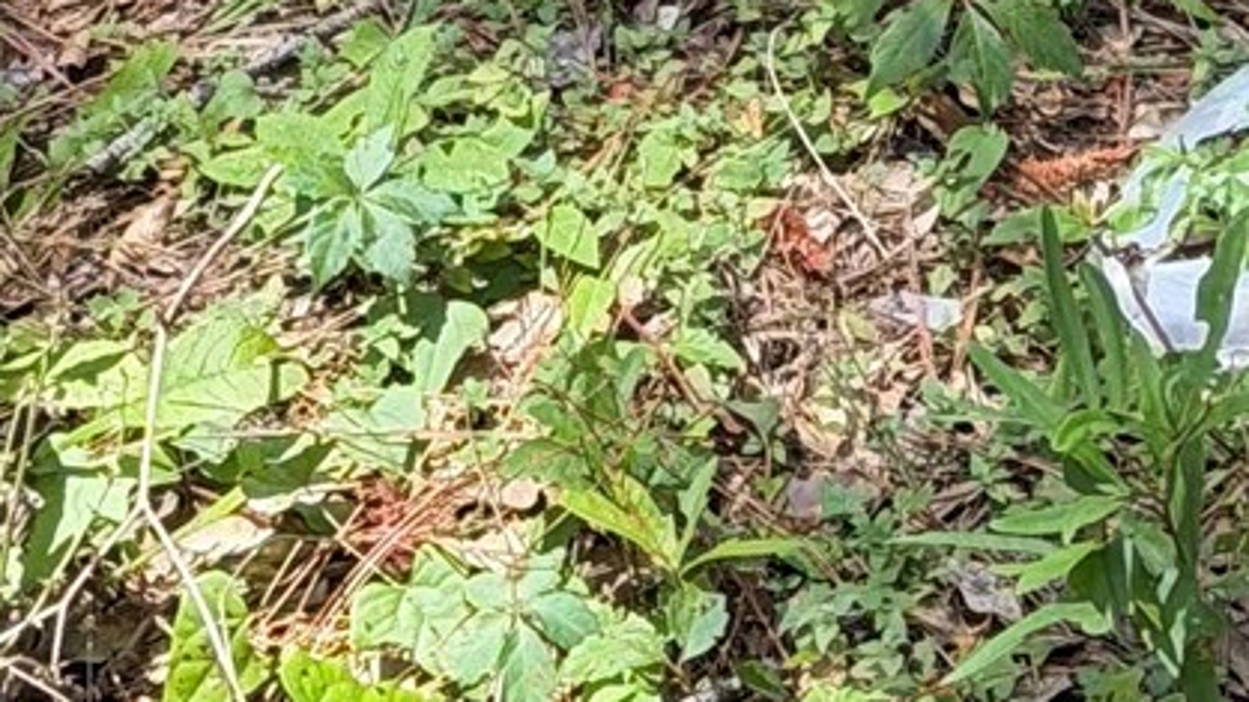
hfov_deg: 8.4
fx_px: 8477
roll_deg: +3.4
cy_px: -2124
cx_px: 735
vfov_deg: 4.4
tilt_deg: -9.5
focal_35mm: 256
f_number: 1.78
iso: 64
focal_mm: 6.76
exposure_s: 1/794
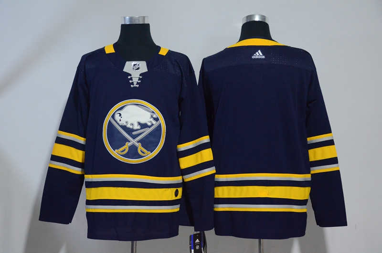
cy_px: 126
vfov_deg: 21.5
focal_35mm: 63
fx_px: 667
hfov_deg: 32.0
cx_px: 191
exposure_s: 1/50
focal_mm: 42
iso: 4000
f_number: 4.5
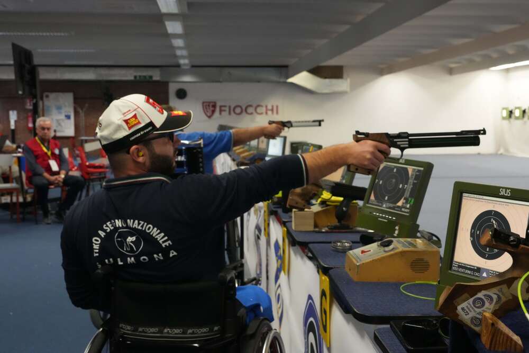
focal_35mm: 47
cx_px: 264
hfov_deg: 41.9
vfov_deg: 28.7
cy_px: 176
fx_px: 691
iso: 8000
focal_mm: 47
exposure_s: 1/60
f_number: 11
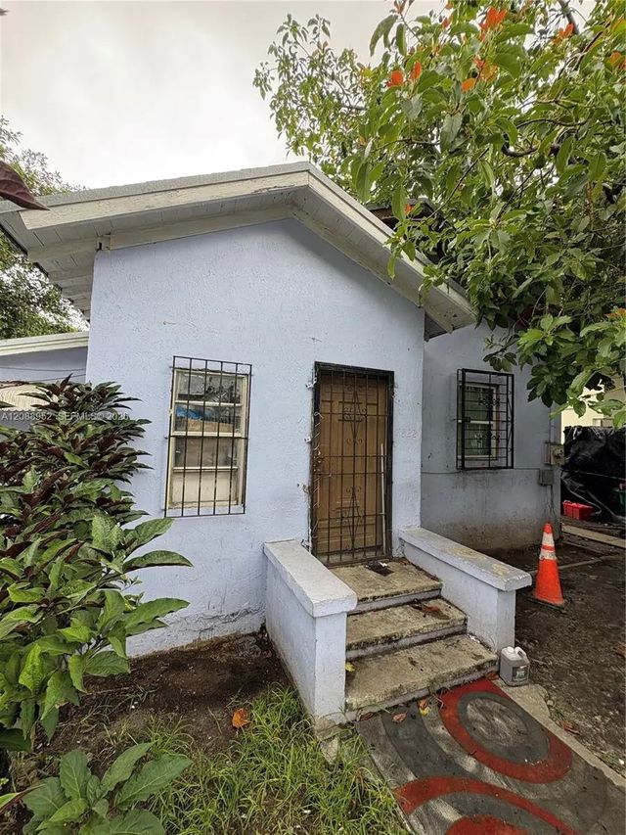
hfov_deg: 85.7
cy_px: 418
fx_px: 337
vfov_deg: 102.1
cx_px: 313
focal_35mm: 14
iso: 32
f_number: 2.2
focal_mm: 2.22
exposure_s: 1/99
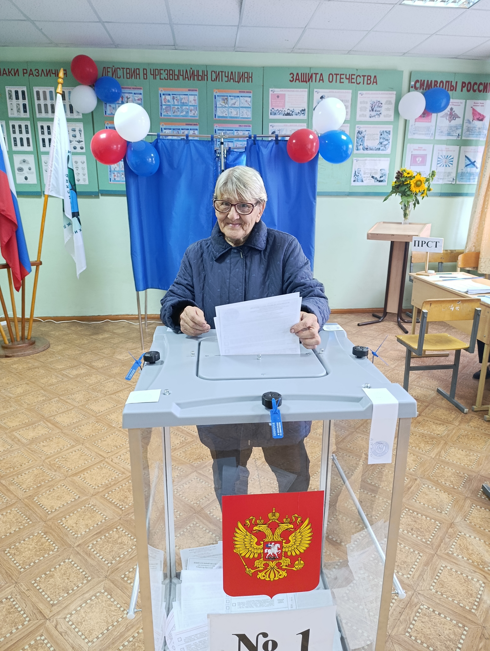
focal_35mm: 23
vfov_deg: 73.8
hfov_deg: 59.0
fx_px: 433
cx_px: 245
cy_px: 326
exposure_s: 1/50
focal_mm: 6.11
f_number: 1.65
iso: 913
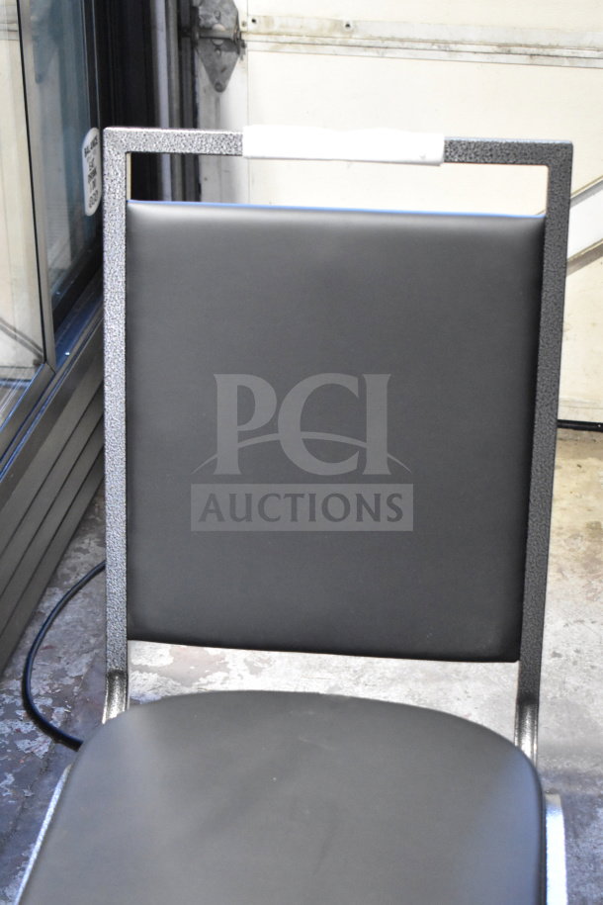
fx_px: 1733
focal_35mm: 69
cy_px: 452
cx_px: 302
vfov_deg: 29.2
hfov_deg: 19.7
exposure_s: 1/80
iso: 6400
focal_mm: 46
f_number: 5.3
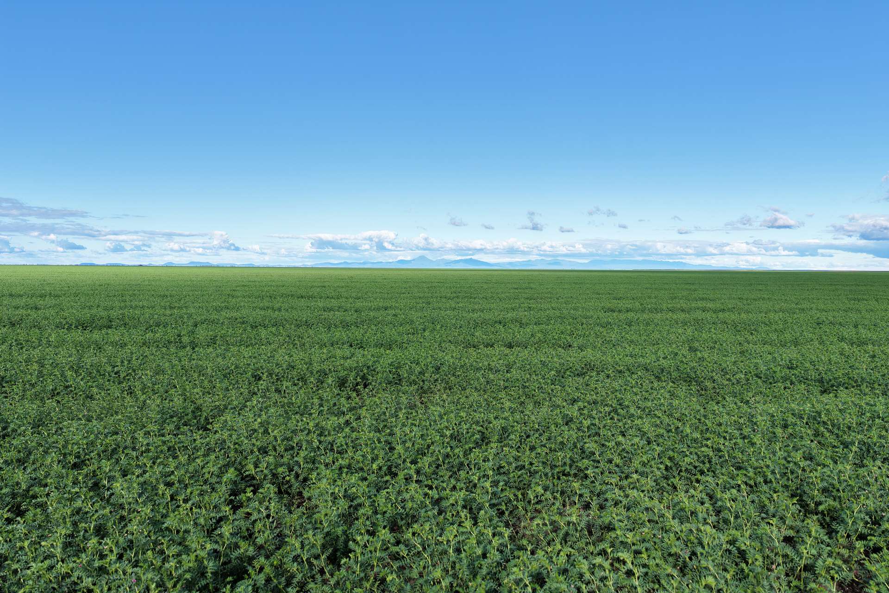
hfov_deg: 65.5
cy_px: 296
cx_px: 444
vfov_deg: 46.4
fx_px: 691
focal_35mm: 28
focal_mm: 14.4
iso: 200
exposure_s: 1/1600
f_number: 2.8
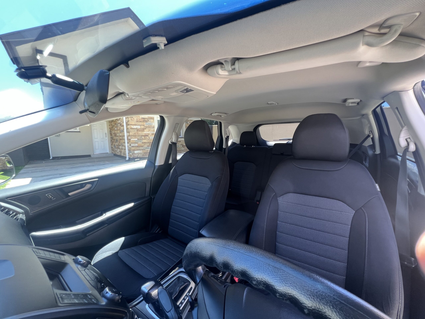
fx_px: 160
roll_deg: +0.3
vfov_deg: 89.9
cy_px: 160
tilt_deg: -8.6
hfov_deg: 106.2
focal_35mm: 13
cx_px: 212
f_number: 1.8
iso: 64
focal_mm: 1.57
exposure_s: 1/99
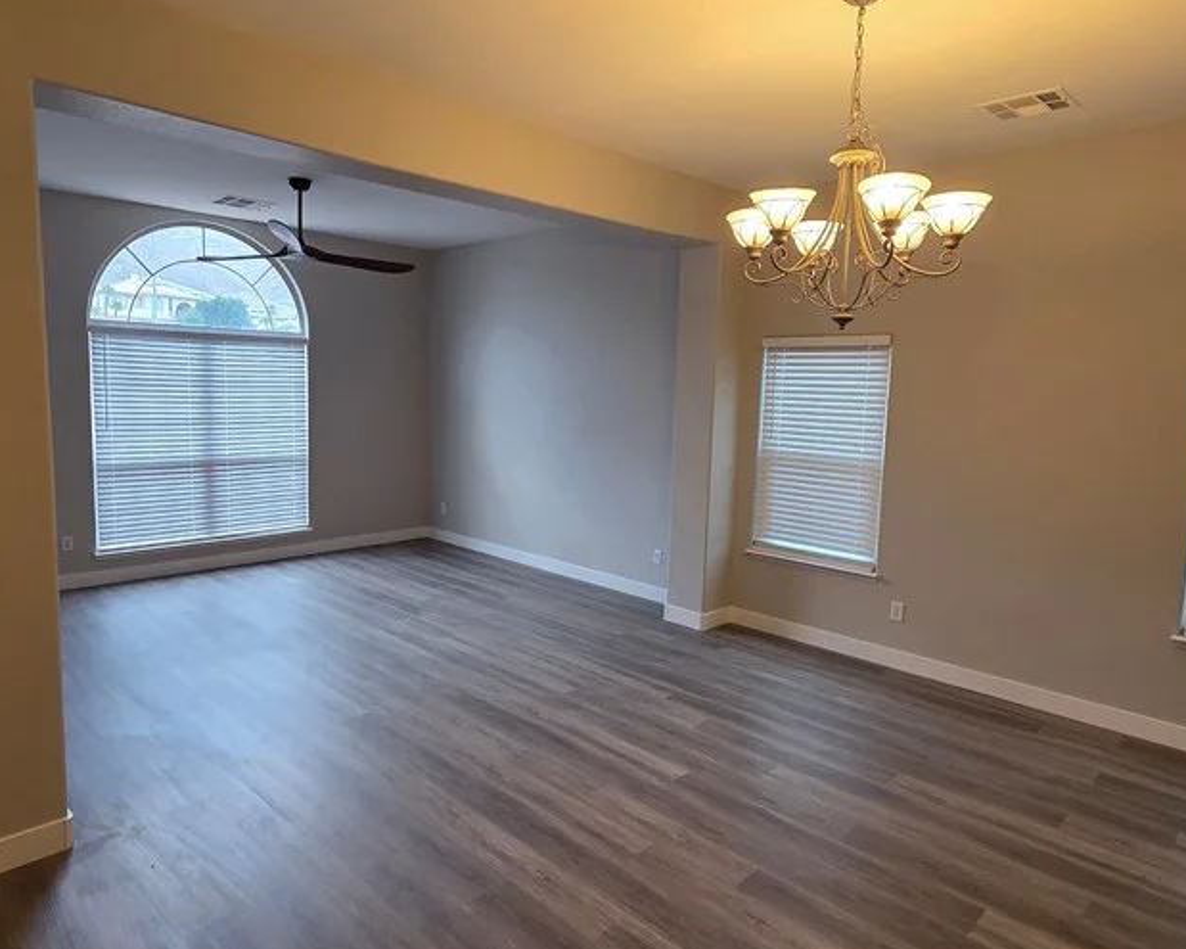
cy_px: 472
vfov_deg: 65.5
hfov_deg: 77.6
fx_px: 737
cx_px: 563
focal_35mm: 21
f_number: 1.9
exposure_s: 1/120
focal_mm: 2.2
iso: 125
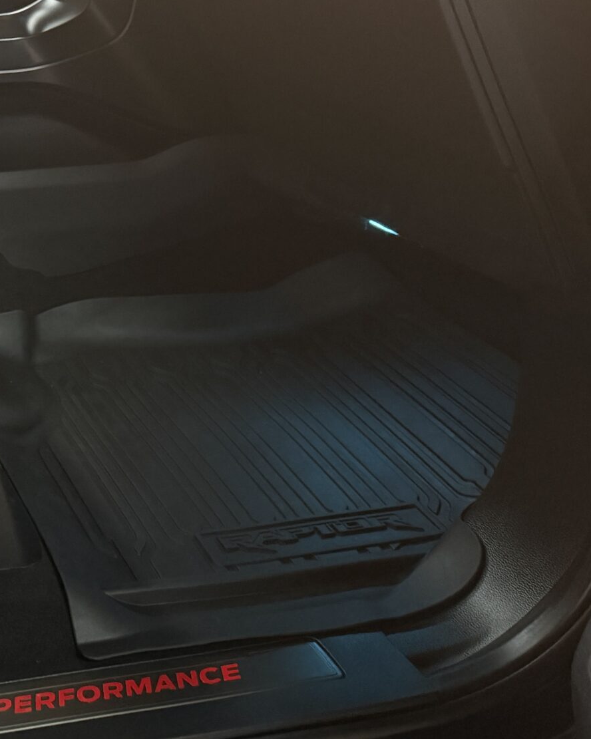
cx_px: -164
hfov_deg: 24.7
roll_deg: +4.8
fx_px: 1181
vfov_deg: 34.3
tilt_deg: -18.4
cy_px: 218
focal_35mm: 54
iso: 1000
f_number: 1.78
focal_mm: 6.76
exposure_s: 1/26
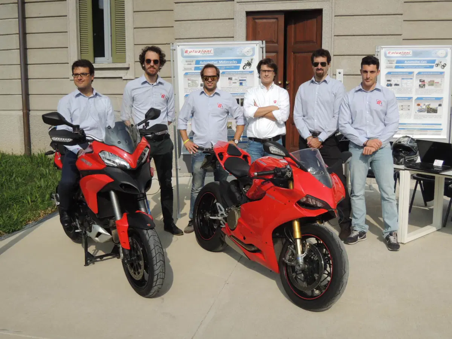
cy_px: 170
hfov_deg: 46.8
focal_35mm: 40
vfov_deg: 36.0
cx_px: 226
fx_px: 522
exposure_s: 1/1250
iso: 100
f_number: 3.3
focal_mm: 7.2
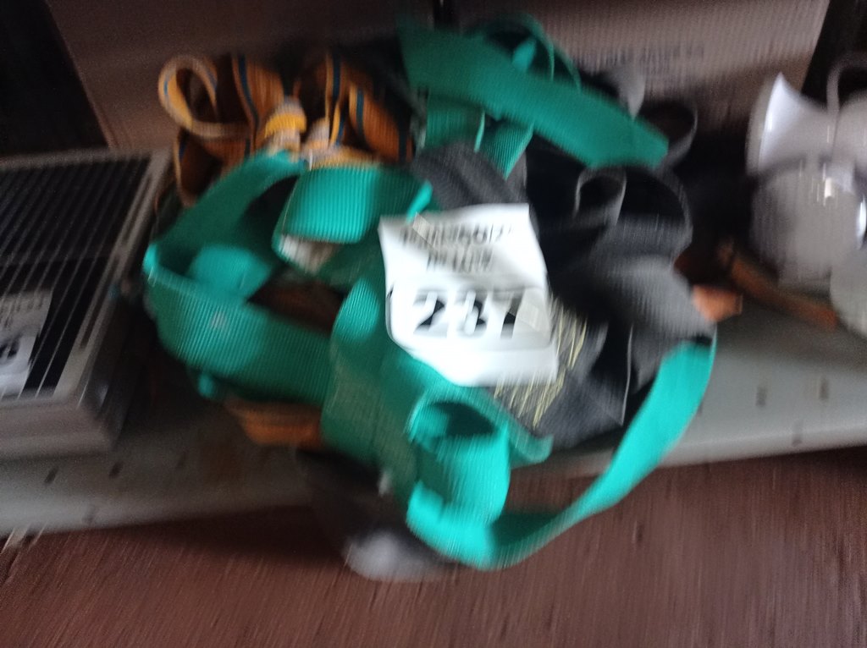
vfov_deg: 49.7
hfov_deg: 63.5
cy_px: 324
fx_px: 701
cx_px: 434
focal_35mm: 28
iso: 728
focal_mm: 4.7
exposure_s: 1/20
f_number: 1.79
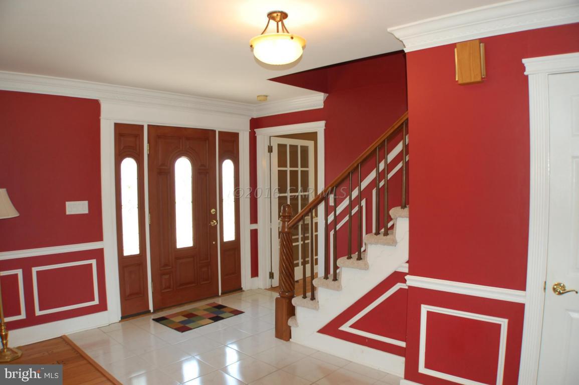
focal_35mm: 33
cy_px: 192
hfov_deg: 57.3
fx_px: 530
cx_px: 290
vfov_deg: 39.9
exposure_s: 1/100
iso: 400
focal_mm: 22
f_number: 3.8
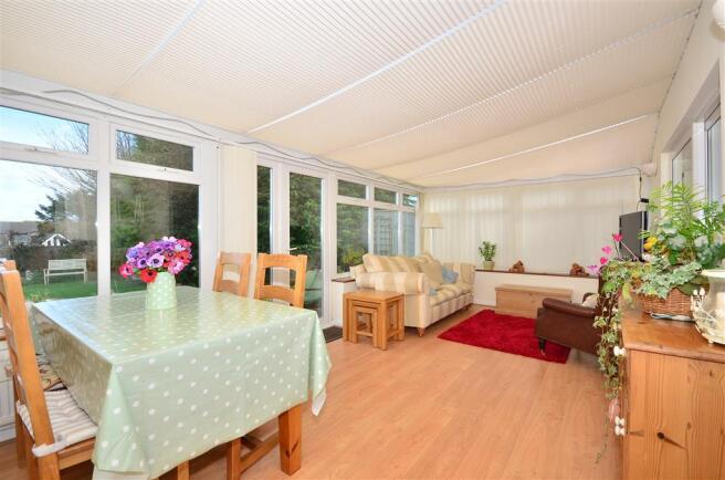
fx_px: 301
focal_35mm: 15
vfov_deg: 77.0
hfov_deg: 100.5
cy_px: 240
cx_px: 362
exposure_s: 1/200
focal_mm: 10
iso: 200
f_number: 8
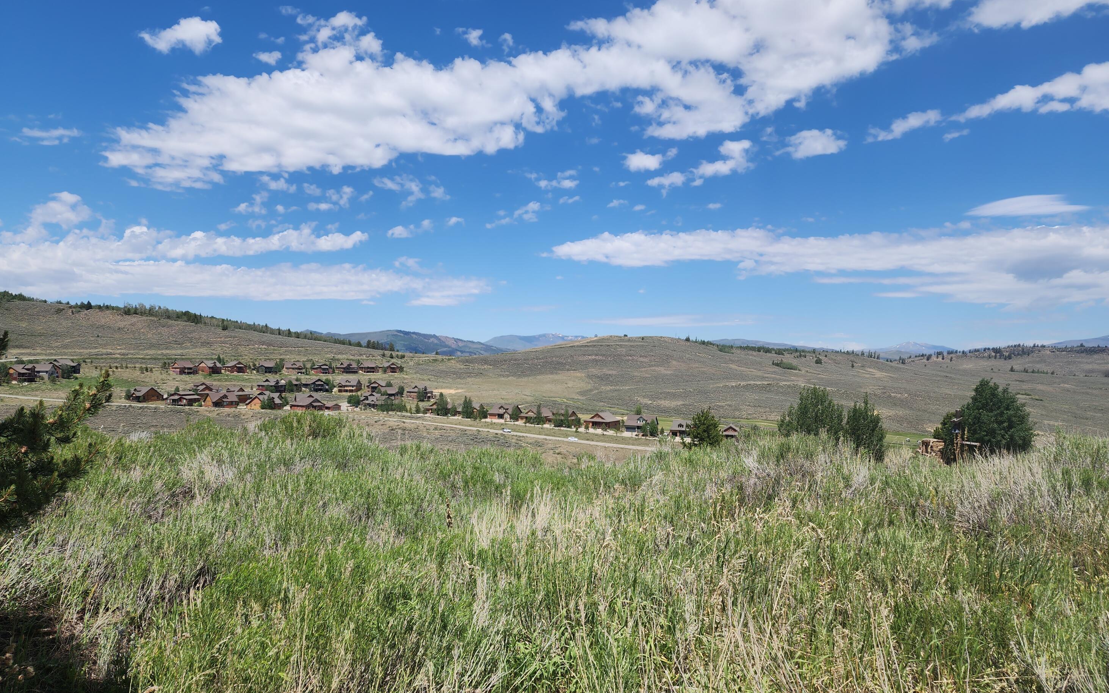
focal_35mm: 25
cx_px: 550
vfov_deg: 49.3
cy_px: 341
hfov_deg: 72.6
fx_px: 756
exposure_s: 1/1576
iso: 12
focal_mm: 6.4
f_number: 1.8
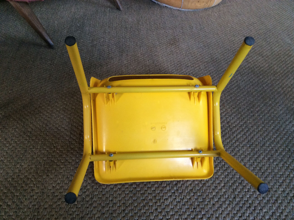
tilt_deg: -43.7
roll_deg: -1.8
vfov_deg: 44.1
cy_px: 110
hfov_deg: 56.9
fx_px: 271
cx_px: 147
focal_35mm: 32
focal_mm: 3.3
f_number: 2.4
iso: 125
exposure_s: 1/25
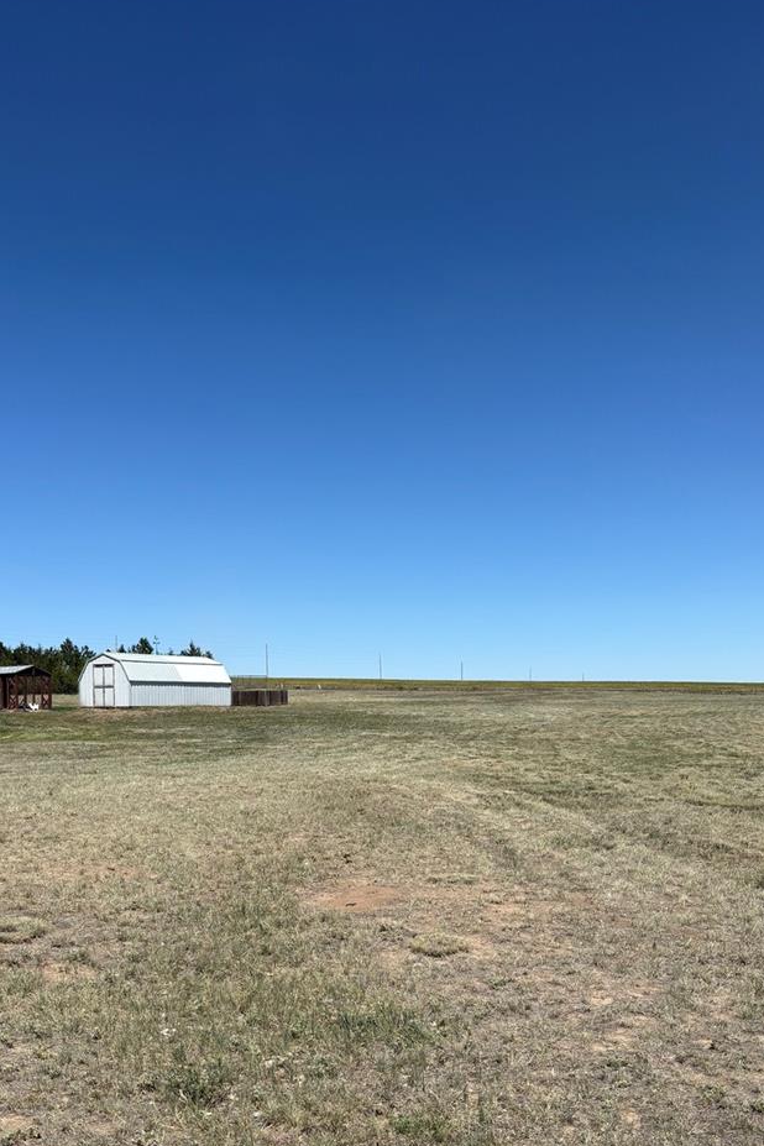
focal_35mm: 35
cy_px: 724
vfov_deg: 53.8
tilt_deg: -2.7
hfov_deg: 37.8
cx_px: 357
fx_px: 1114
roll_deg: -0.3
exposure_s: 1/4854
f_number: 1.6
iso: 50
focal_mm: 5.96
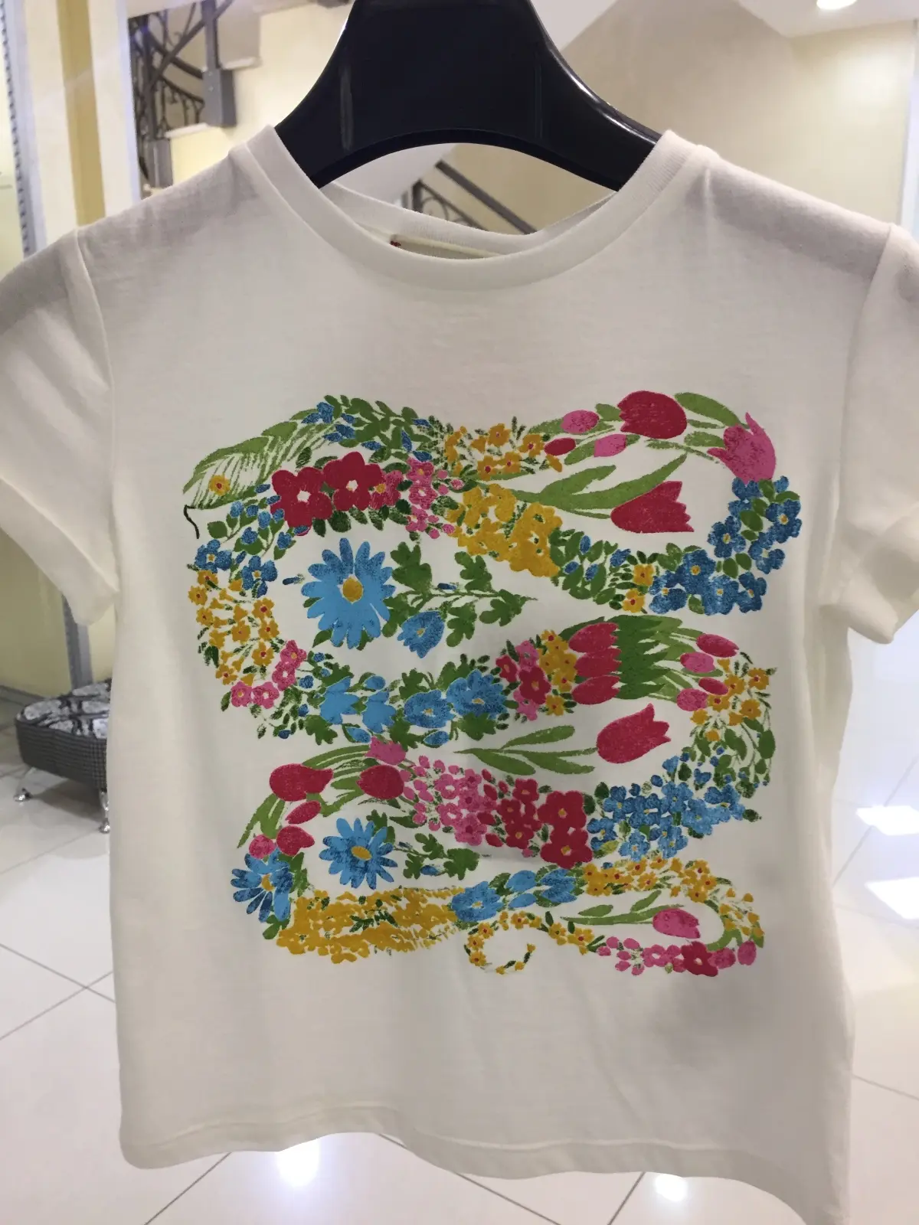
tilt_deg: -13.9
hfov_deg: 48.2
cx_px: 460
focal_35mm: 29
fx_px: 1027
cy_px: 612
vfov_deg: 61.7
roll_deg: +0.3
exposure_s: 1/33
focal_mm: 4.15
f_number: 2.2
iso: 80
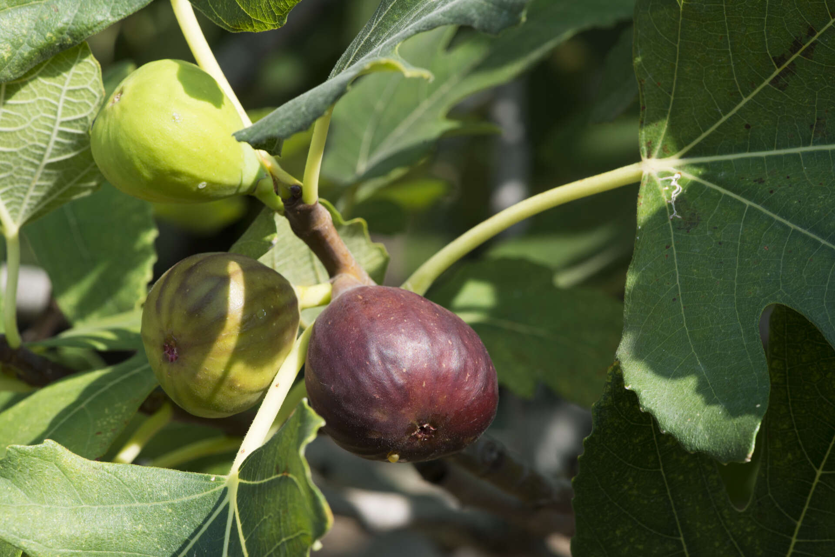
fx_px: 2436
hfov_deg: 19.5
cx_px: 418
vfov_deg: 13.0
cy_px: 278
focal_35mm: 105
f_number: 13
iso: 200
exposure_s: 1/100
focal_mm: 105
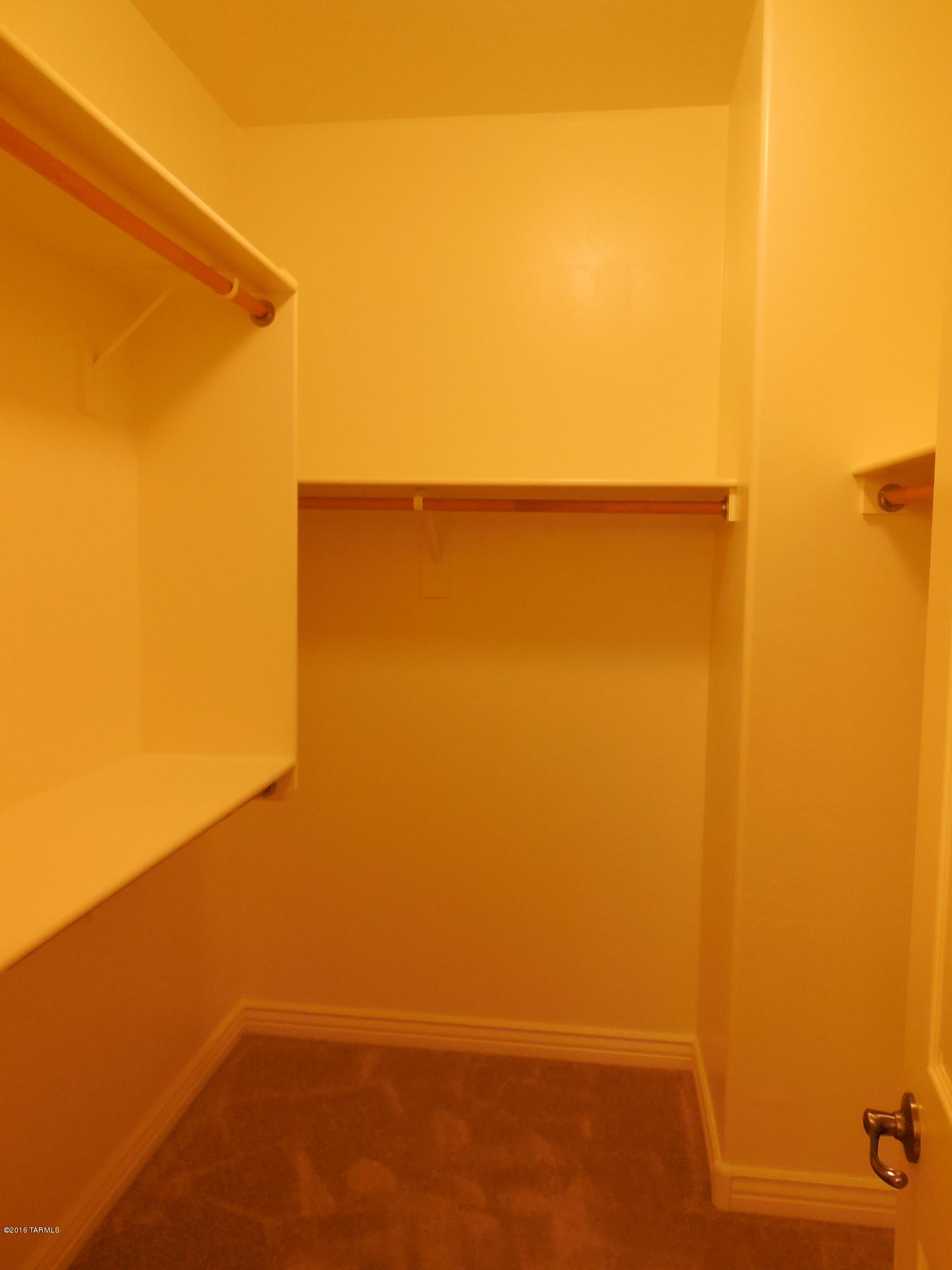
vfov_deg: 69.4
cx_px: 476
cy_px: 635
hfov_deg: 54.9
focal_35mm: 25
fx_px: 917
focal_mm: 4.5
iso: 400
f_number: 3.1
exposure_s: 1/25
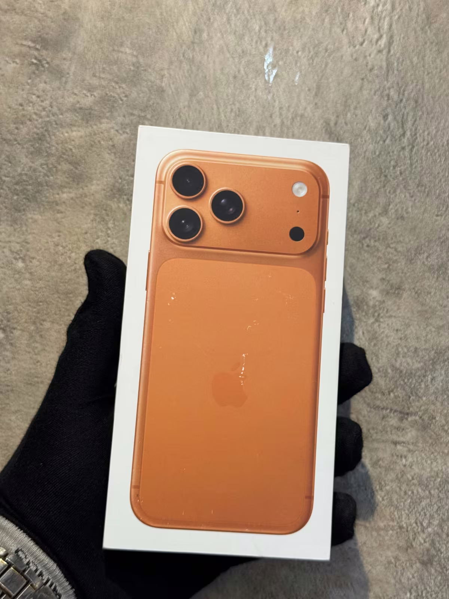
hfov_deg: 30.3
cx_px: 224
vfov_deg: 39.7
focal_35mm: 48
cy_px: 300
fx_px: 830
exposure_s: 1/50
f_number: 1.78
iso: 50
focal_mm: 6.76
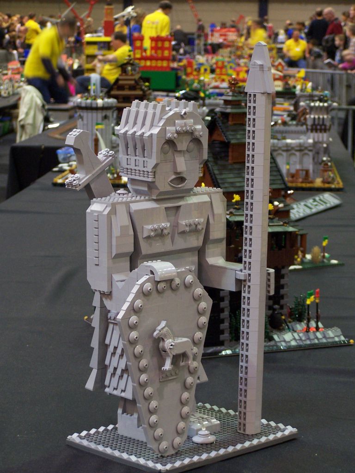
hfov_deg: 14.1
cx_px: 178
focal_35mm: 105
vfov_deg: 18.7
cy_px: 236
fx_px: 1436
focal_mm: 17.5
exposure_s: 1/8
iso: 140
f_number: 3.2
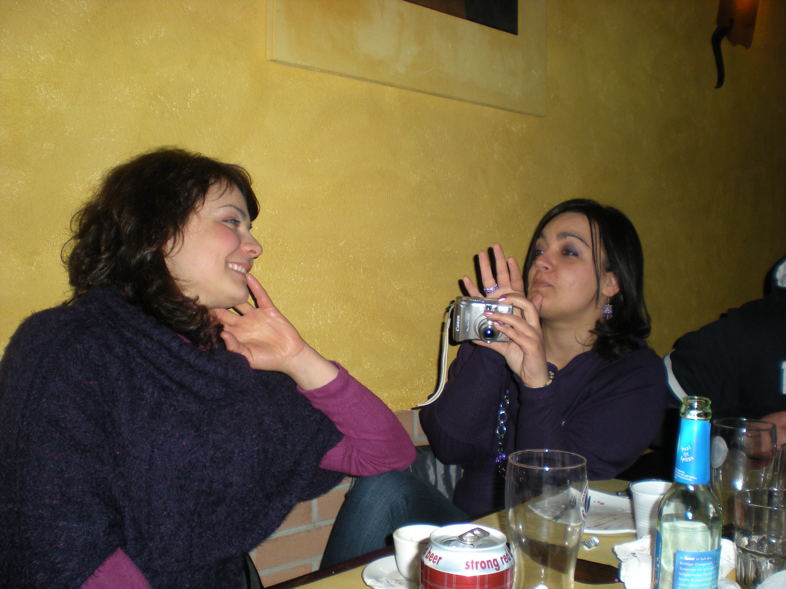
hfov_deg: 49.0
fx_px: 863
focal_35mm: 38
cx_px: 393
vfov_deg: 37.7
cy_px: 294
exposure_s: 1/60
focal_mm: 6.3
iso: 101
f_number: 3.1
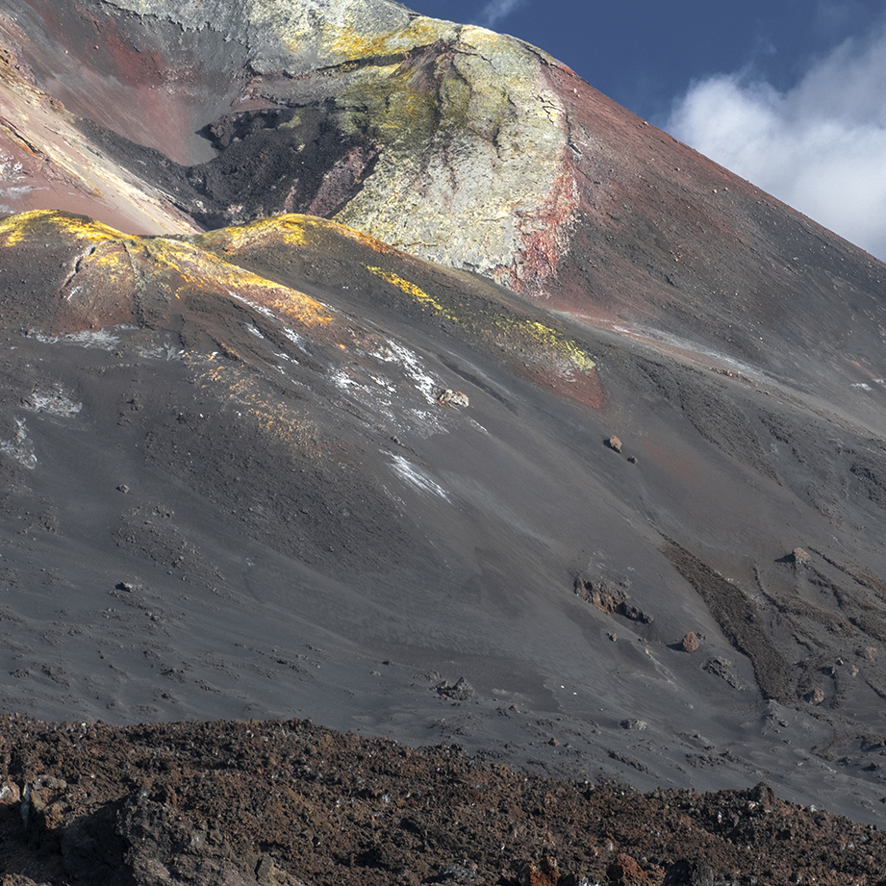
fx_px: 4488
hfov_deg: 11.3
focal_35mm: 155
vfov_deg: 11.3
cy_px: 548
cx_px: 604
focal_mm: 70
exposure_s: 1/60
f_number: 14
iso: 250
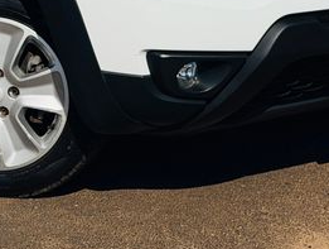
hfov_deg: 11.2
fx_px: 1667
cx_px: -6
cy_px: -70
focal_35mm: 175
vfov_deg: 8.4
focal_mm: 6.76
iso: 80
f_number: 1.78
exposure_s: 1/27778
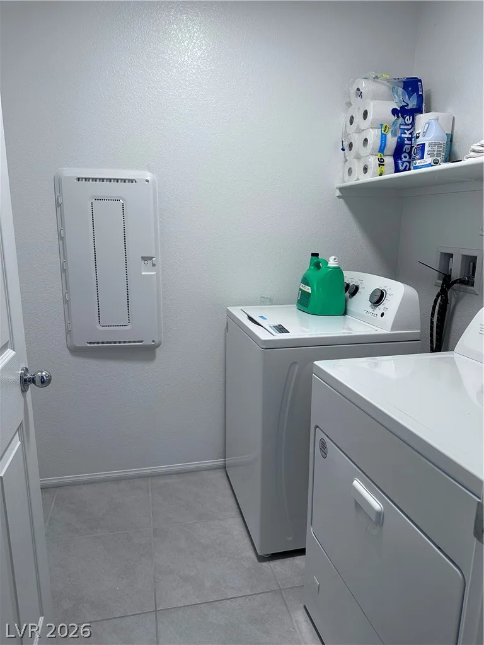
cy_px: 322
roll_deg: -0.6
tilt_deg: -11.0
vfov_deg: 71.6
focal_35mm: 24
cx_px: 242
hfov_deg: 56.8
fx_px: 447
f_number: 1.78
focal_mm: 6.86
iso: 160
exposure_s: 1/120
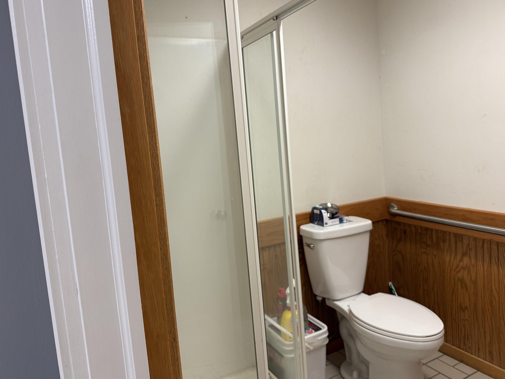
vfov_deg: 53.0
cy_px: 178
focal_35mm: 26
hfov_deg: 67.3
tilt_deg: -6.0
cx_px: 246
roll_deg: +4.3
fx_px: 379
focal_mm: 6.76
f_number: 1.78
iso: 160
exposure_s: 1/120
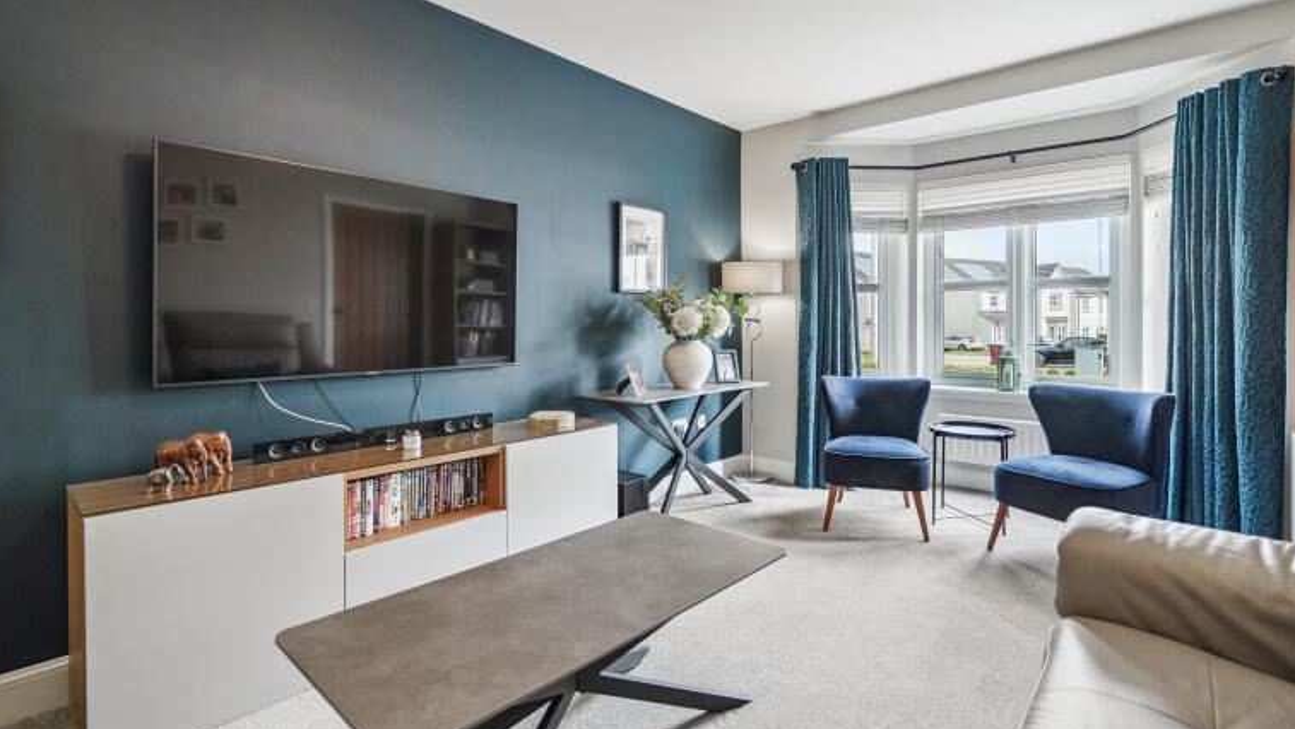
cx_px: 671
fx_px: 584
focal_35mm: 17
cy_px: 336
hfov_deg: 95.9
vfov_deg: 63.9
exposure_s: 1/250
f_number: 4
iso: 1250
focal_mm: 12
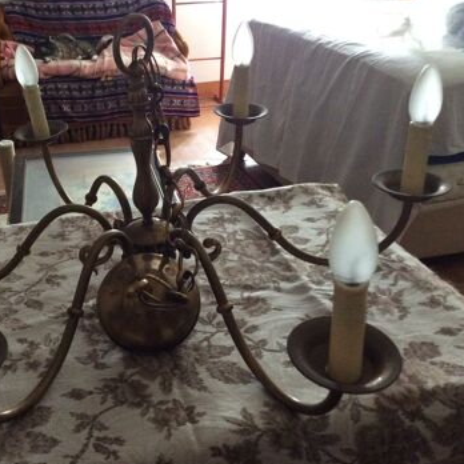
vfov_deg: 42.8
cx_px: 155
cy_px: 233
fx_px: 591
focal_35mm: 39
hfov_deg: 42.3
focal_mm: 3.3
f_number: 2.4
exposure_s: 1/17
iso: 250
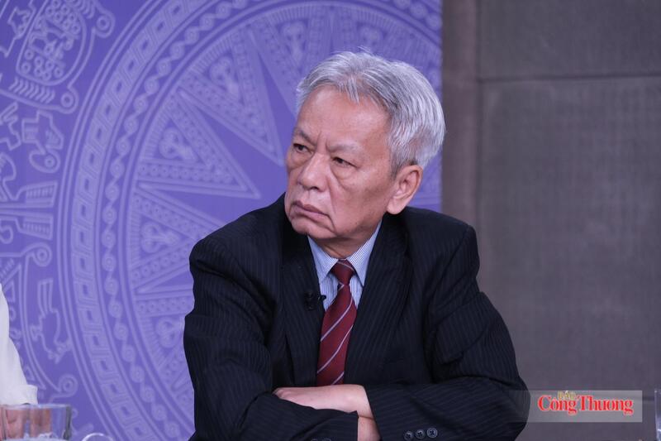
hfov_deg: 9.7
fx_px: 3892
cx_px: 330
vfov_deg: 6.5
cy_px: 220
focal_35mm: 212
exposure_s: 1/125
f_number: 4.4
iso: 1250
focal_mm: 141.3
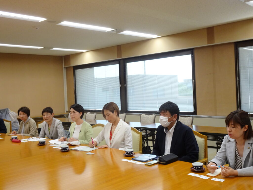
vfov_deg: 37.7
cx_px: 126
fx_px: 278
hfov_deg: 49.0
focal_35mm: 38
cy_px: 95
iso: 200
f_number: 4
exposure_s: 1/40
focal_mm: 6.56
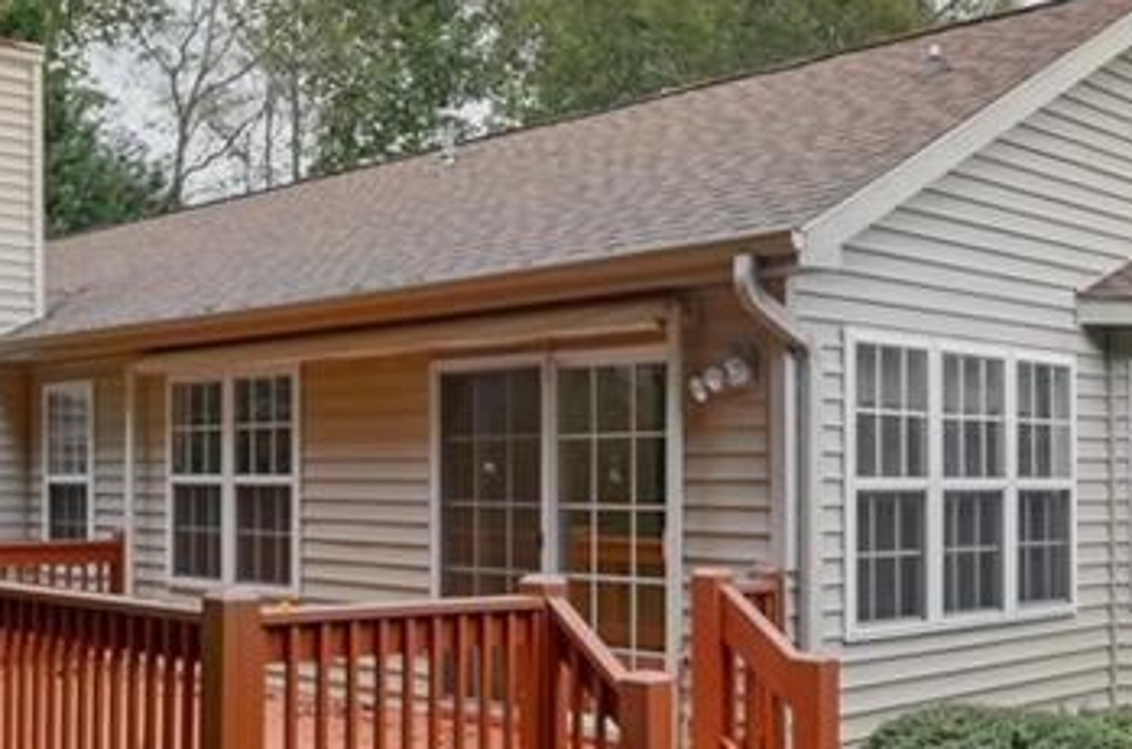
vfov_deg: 30.4
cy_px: 394
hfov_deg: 44.1
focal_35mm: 44
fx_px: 1380
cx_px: 402
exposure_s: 1/320
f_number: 7.1
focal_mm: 10
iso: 200
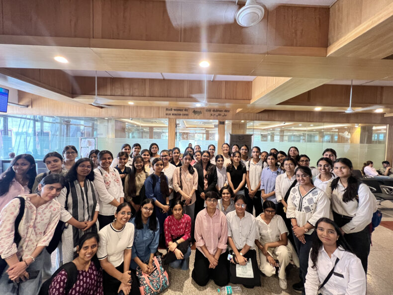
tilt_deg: -2.2
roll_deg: -1.4
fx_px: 148
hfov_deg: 106.2
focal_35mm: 13
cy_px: 148
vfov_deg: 89.9
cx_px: 196
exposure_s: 1/50
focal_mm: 1.57
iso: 200
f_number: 1.8
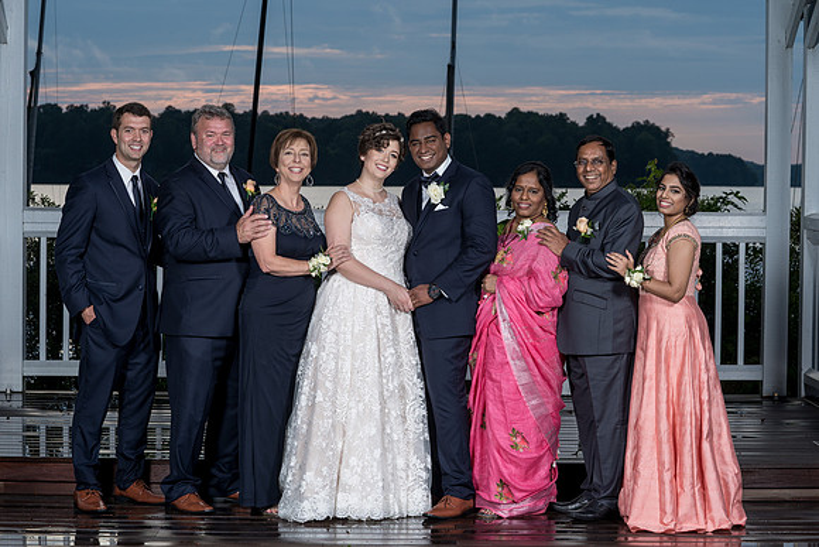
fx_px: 2183
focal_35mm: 96
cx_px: 393
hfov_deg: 21.3
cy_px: 266
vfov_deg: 14.3
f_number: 8
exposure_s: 1/200
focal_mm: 85
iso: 100
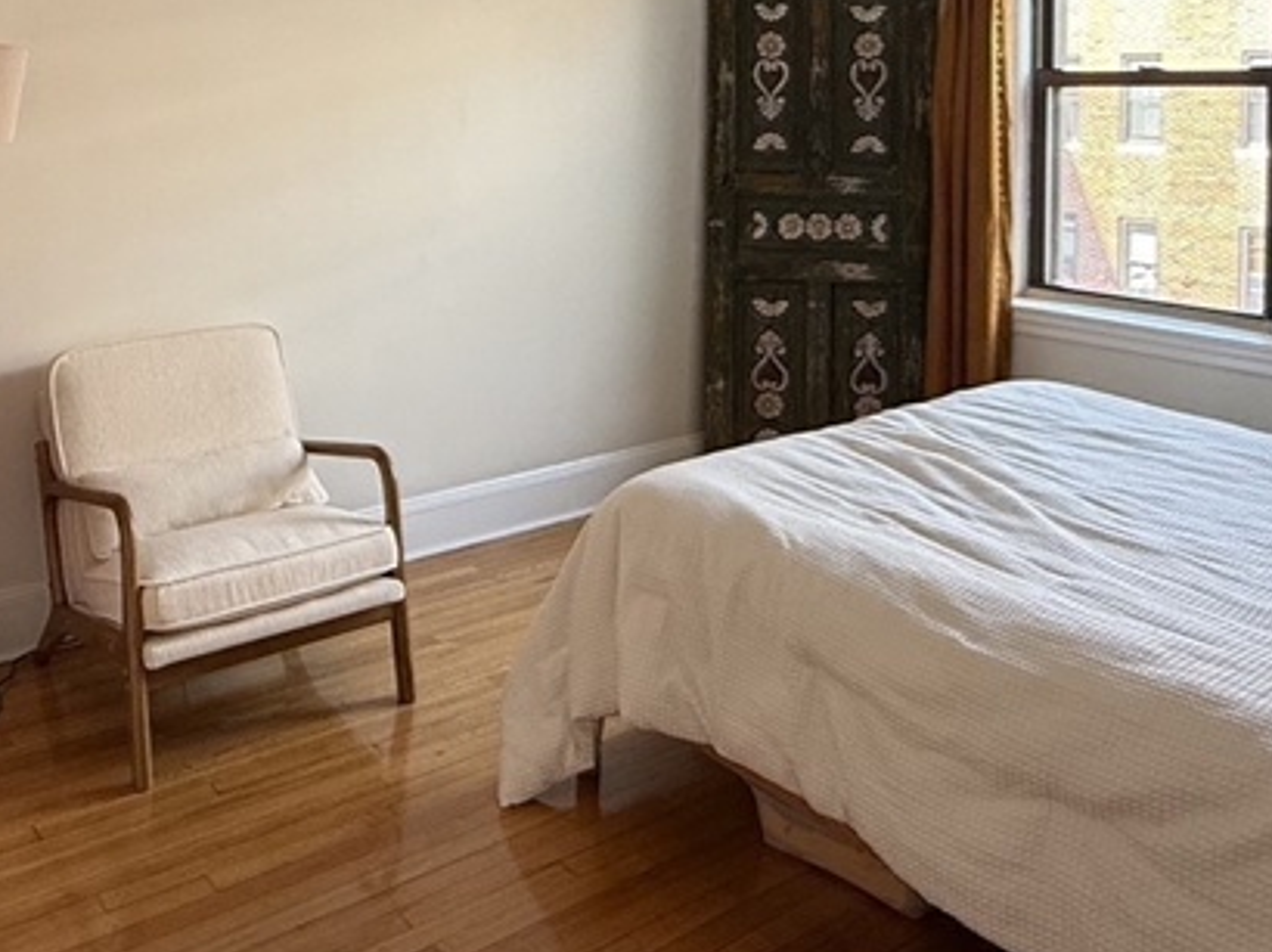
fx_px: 1285
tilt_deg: +0.8
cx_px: 555
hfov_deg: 52.5
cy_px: 118
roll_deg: +0.1
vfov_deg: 38.2
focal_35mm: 35
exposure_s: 1/99
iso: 125
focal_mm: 2.22
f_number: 2.2
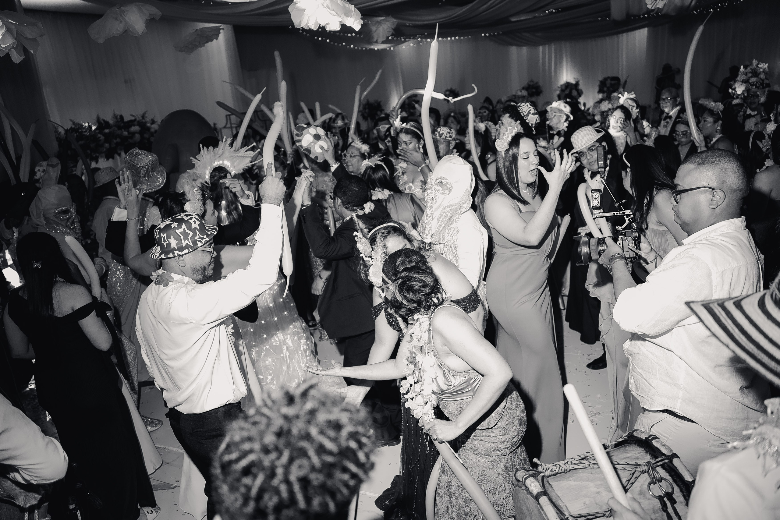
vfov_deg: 46.4
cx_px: 390
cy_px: 260
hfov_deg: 65.5
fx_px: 607
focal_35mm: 28
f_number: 2.8
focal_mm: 28
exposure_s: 1/200
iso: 800
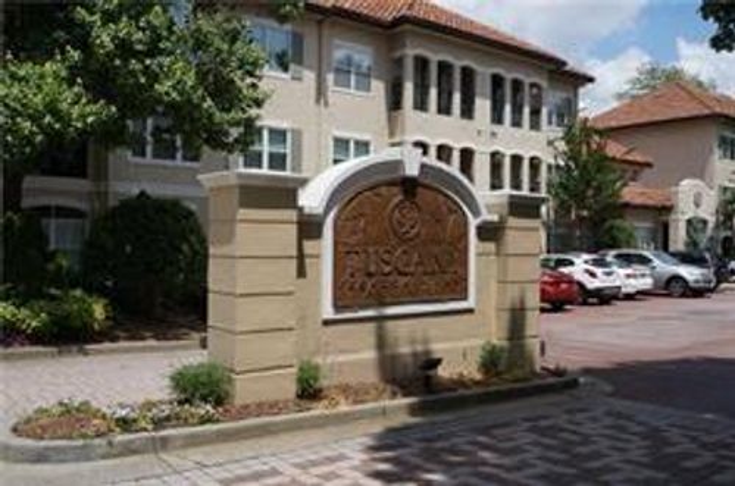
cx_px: 368
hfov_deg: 57.3
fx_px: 672
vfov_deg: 39.8
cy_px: 243
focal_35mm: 33
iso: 200
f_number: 16
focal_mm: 22
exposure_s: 1/160
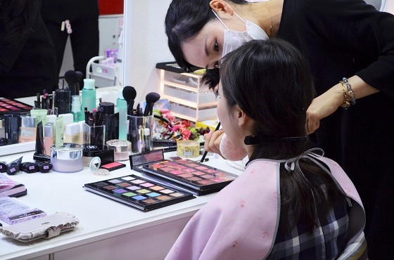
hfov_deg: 24.7
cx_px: 197
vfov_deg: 16.5
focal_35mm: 82
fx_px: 900
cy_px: 130
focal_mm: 55
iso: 640
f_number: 5.6
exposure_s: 1/100
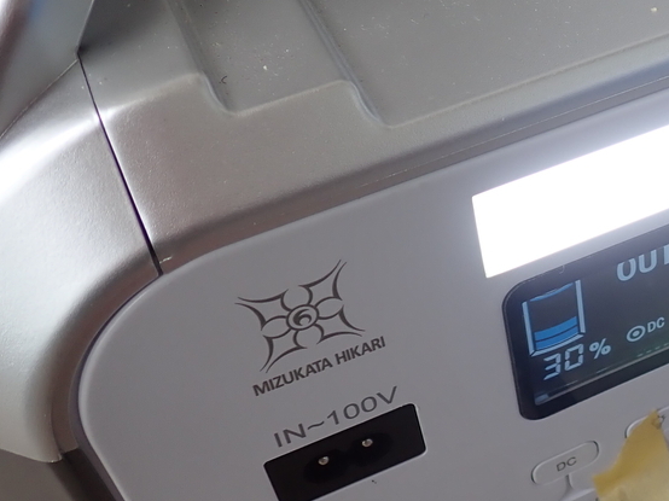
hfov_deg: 28.0
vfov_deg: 22.6
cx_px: 676
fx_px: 1256
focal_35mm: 65
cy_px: 276
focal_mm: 5.5
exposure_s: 1/160
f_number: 2.3
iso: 100
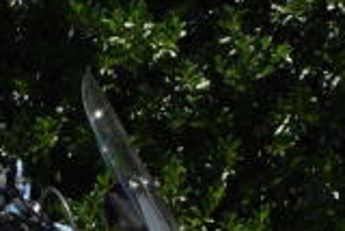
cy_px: 431
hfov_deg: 10.8
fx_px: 1798
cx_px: -75
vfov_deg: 7.1
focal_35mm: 188
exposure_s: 1/200
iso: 100
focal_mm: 25
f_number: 14
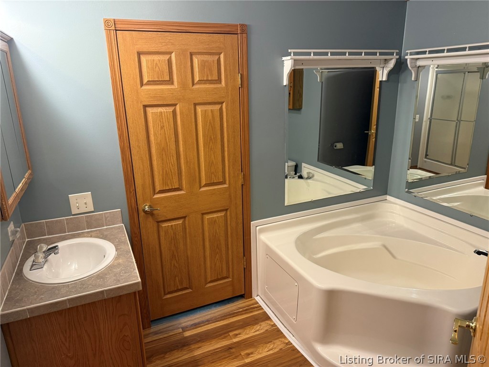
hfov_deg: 71.6
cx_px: 244
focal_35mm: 24
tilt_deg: -15.5
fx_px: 339
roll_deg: +1.2
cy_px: 184
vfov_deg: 56.8
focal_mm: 6.76
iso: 250
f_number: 1.78
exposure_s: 1/60
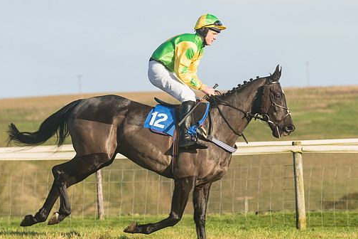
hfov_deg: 7.5
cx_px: 175
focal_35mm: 276
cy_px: 130
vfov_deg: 5.0
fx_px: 2744
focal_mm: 160
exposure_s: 1/5000
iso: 400
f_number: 5
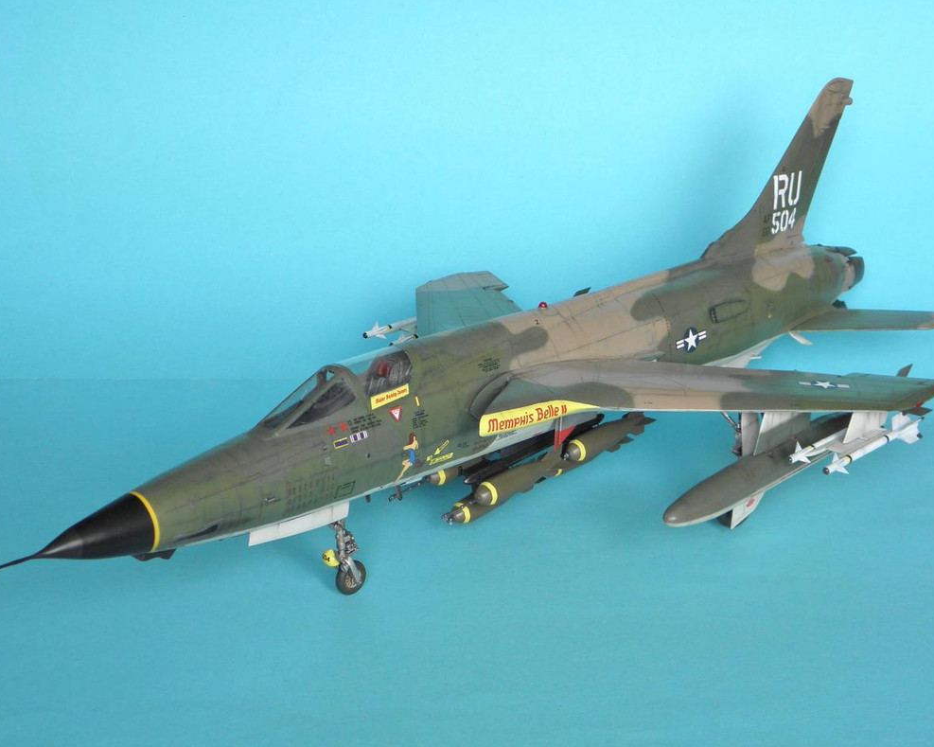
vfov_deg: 26.7
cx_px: 468
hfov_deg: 33.0
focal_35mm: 57
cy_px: 377
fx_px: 1575
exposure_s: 1/13
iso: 100
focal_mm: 9.7
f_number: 4.1
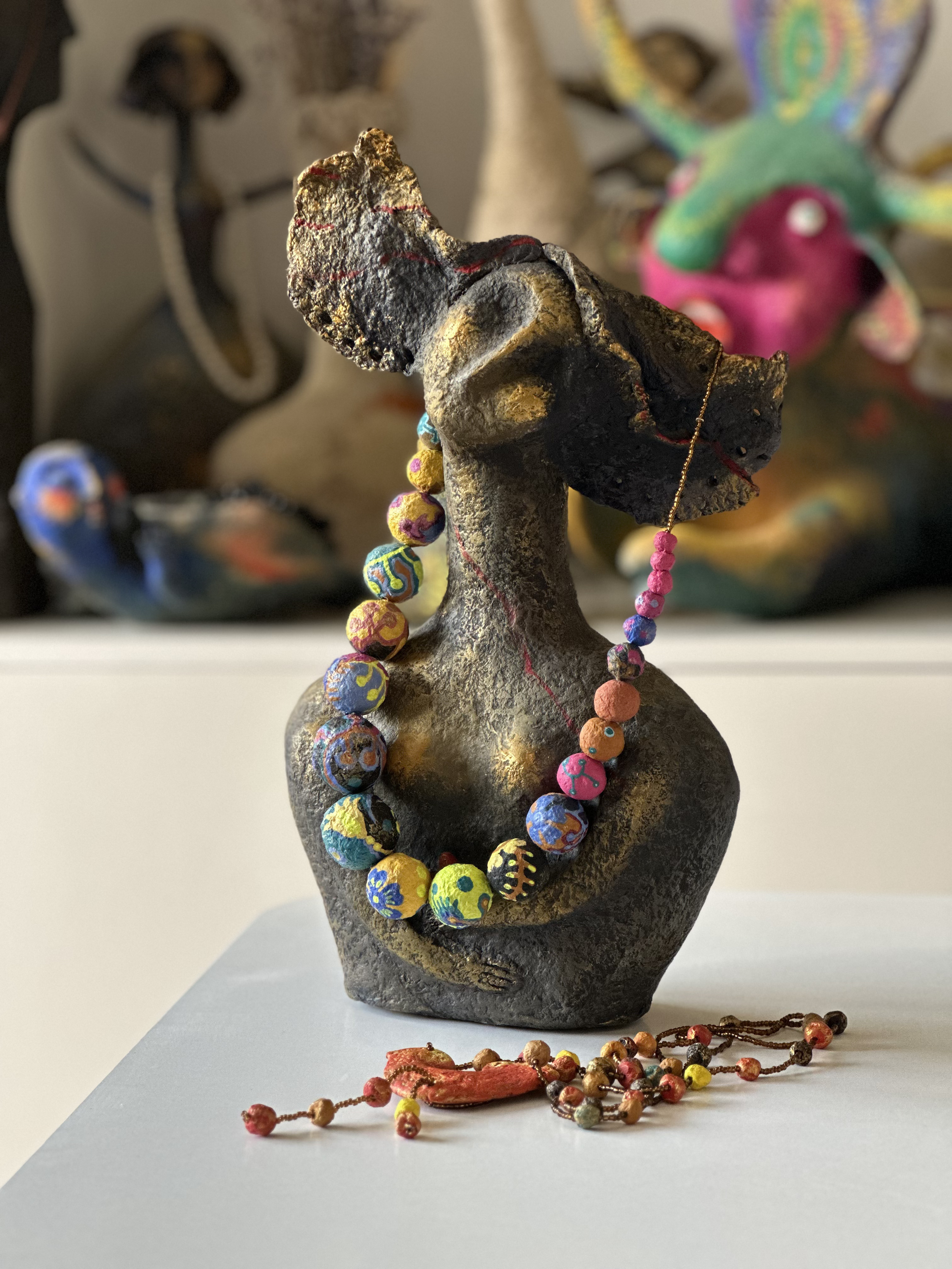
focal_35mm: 77
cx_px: 476
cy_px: 634
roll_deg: +0.2
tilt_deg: -5.3
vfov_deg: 25.3
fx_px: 2824
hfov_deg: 19.1
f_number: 2.8
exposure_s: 1/71
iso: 250
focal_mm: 9
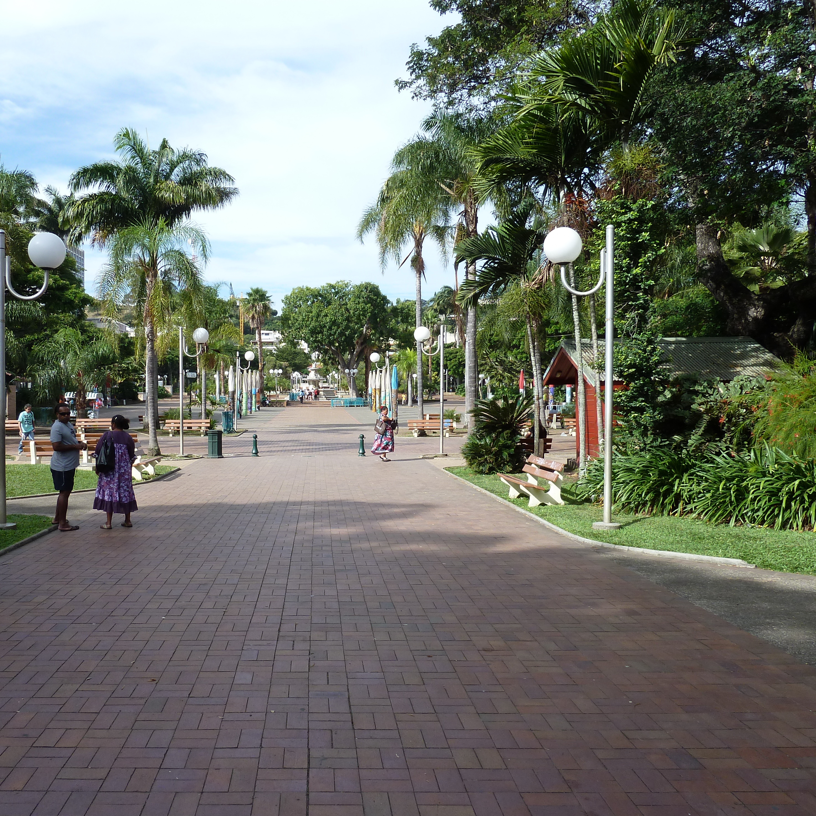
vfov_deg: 54.0
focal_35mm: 30
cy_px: 411
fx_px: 800
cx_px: 297
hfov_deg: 53.3
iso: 80
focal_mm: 4.1
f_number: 4
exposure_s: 1/400
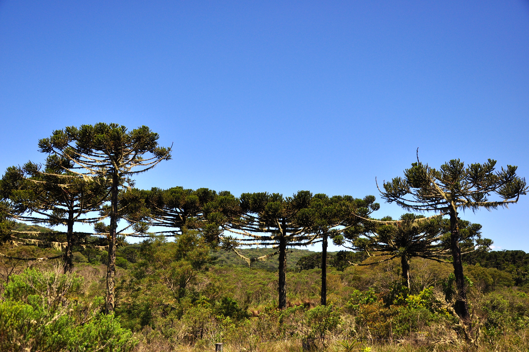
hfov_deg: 53.2
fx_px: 528
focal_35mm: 36
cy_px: 176
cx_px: 264
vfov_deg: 36.8
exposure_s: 1/1600
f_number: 6.3
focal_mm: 24
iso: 200
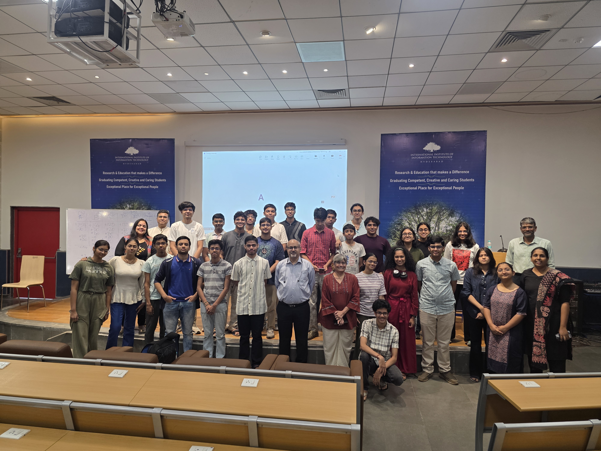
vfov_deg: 58.9
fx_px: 399
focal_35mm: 23
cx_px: 300
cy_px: 226
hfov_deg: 73.9
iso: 160
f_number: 1.7
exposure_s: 1/100
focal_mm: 6.3
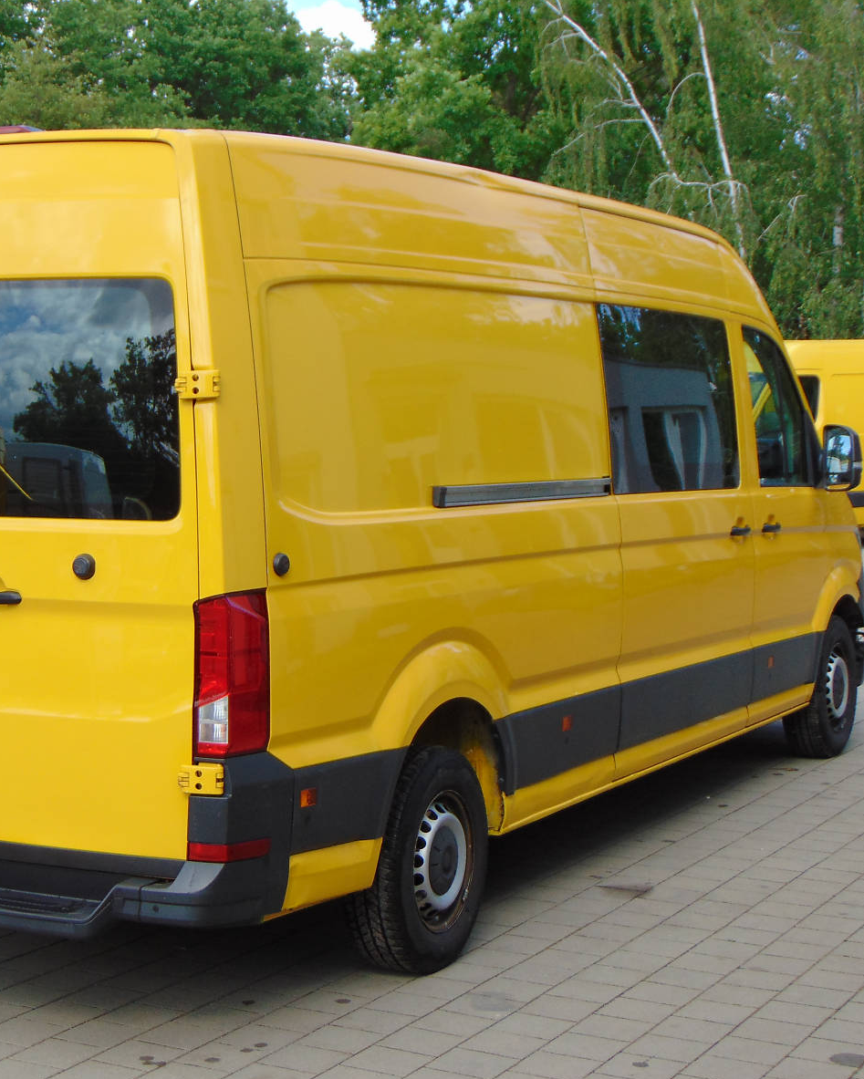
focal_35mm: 66
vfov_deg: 28.7
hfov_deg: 23.0
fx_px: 2109
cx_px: 257
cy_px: 542
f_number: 3.5
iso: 80
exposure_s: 1/400
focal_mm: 9
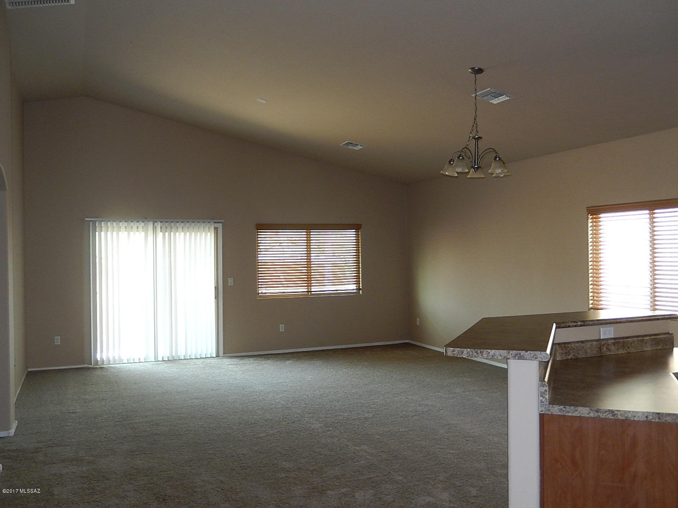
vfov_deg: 44.2
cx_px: 339
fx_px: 627
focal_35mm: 32
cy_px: 254
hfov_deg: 56.8
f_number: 3.8
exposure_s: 1/30
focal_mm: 5.7
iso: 280
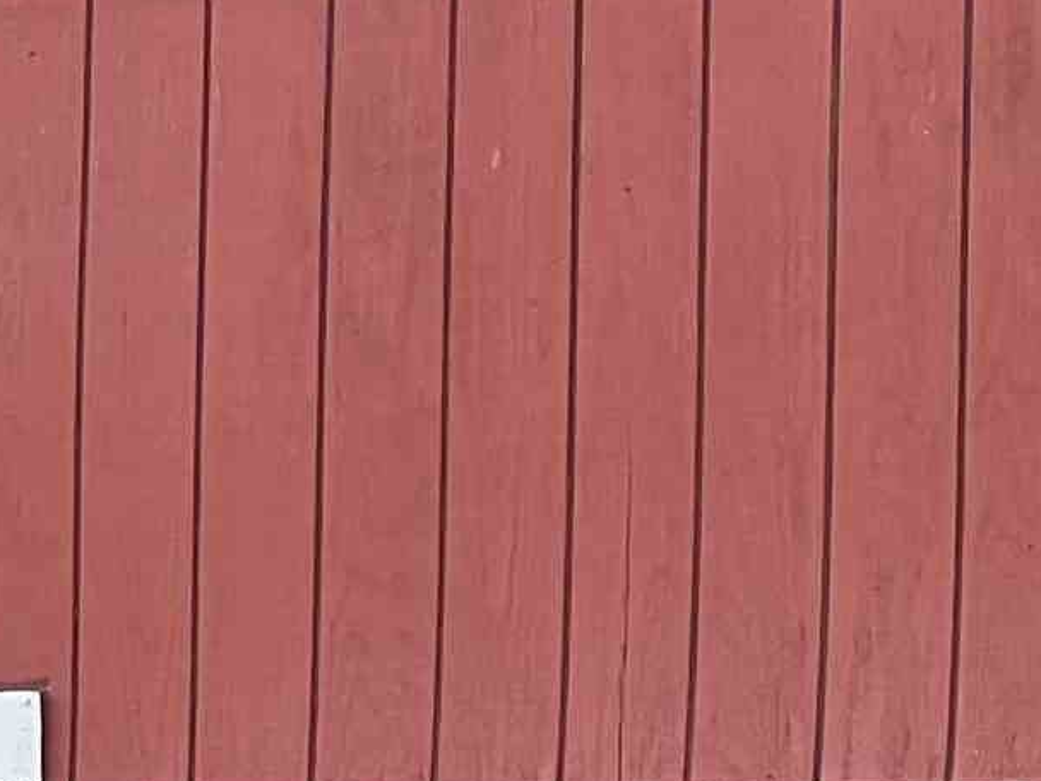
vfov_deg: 3.8
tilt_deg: -0.6
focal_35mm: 389
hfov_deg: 4.9
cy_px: 1463
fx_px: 11698
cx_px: -1531
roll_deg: -0.3
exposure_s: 1/237
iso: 32
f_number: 2.8
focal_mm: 9
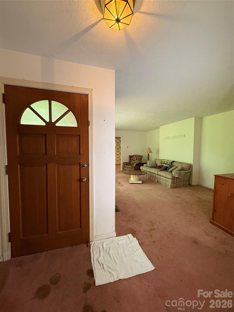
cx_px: 117
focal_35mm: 14
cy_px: 156
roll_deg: +0.0
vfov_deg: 102.1
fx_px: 126
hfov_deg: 85.7
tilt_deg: -2.3
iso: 400
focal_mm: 2.22
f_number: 2.2
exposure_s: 1/60
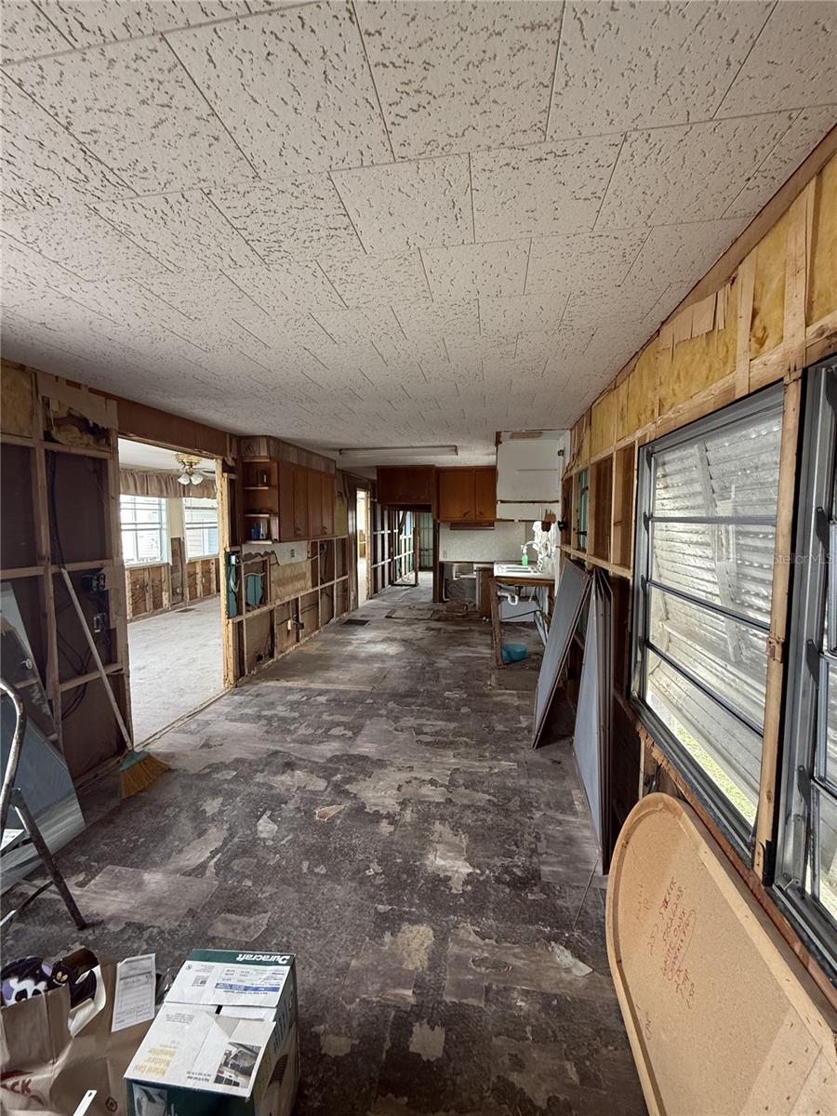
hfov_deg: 85.7
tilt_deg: -3.9
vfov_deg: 102.1
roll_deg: -0.4
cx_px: 418
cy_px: 558
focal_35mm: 14
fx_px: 451
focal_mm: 2.22
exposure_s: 1/99
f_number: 2.2
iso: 320
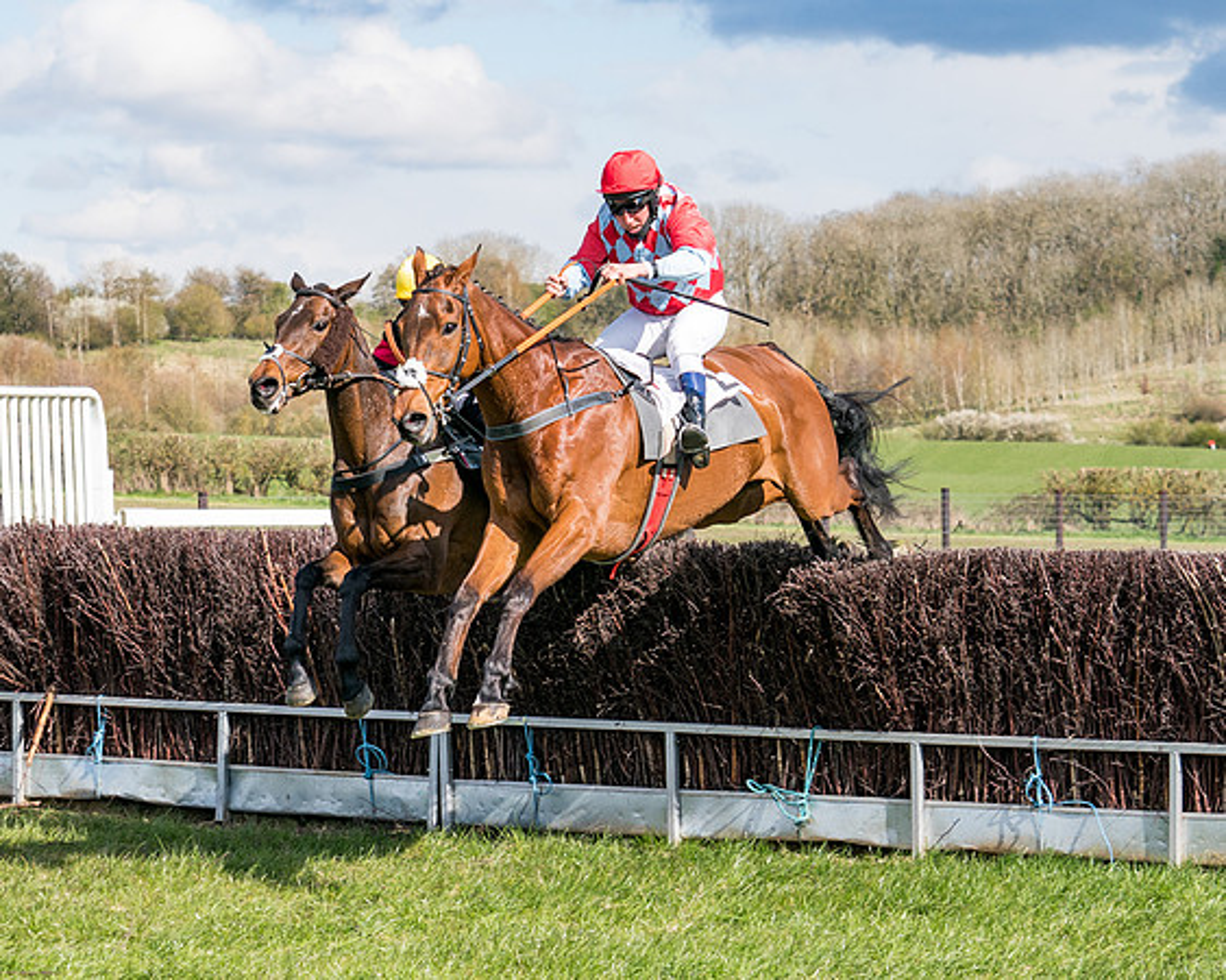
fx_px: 4714
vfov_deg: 11.9
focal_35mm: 130
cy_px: 533
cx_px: 389
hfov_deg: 14.8
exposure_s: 1/1600
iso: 400
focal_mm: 70
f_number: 5
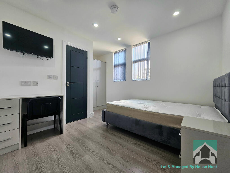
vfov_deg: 89.9
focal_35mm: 13
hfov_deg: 106.2
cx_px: 115
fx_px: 86
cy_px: 86
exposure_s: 1/50.3
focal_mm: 2.2
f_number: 2.2
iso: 64
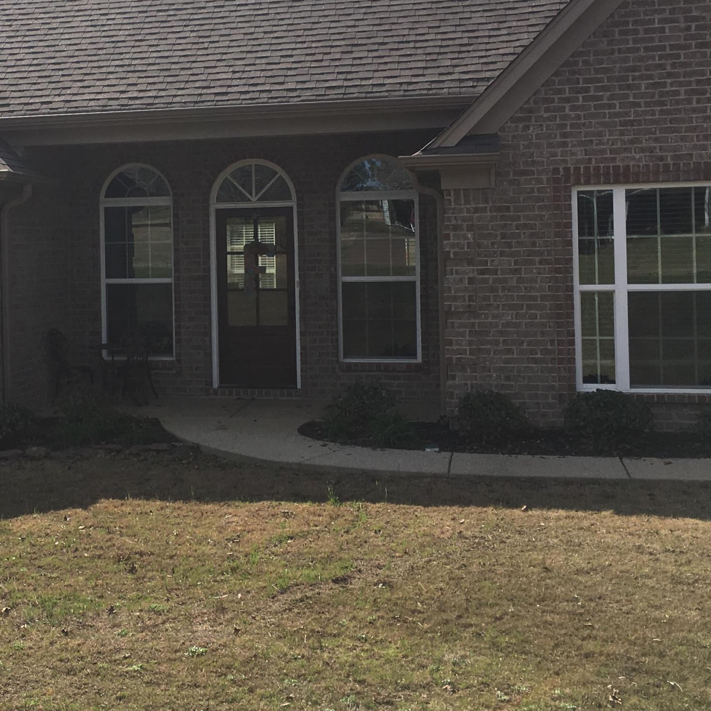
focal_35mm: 53
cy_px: 260
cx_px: 159
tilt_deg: +1.7
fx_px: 1232
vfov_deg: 32.0
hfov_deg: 31.5
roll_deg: +1.4
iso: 25
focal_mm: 4.15
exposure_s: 1/1972
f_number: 2.2
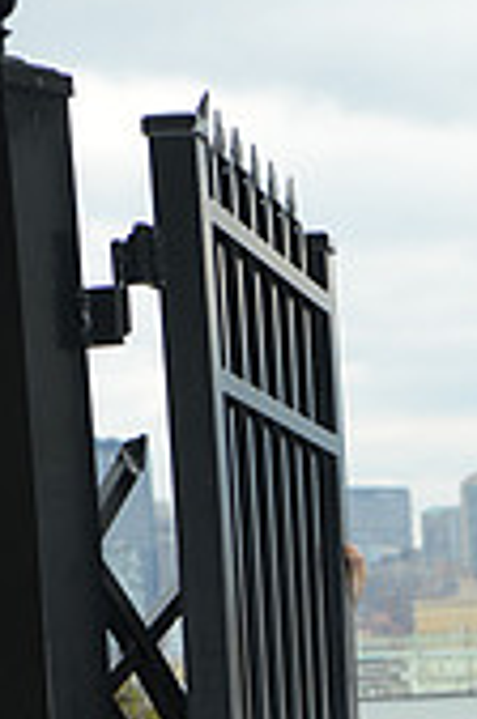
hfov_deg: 7.8
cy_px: 970
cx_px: 773
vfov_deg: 11.6
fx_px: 3432
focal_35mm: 172
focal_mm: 50
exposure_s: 1/250
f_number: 5.6
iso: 250
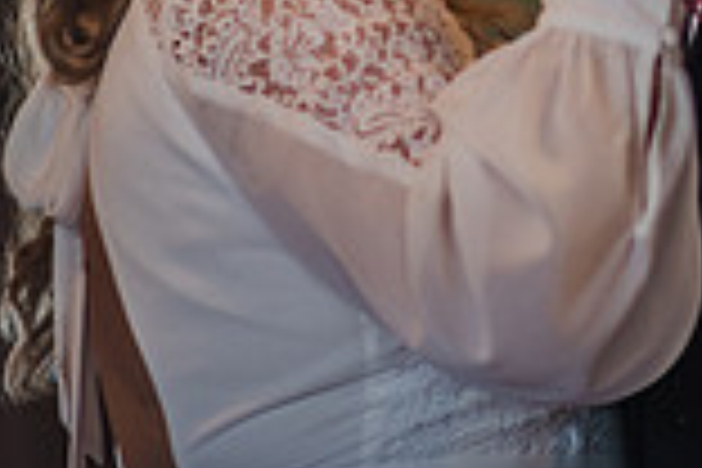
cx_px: 837
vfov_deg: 4.3
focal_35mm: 317
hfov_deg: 6.5
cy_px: -333
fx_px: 6181
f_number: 1.6
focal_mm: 85
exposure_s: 1/200
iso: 800
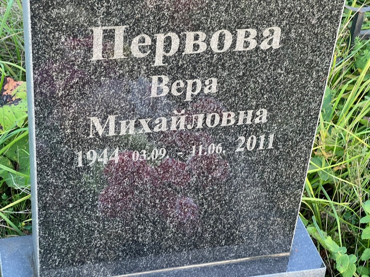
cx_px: 185
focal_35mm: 77
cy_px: 138
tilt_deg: -36.8
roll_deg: -7.1
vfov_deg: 19.1
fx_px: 823
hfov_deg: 25.3
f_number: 2.8
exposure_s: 1/99
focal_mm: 9
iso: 160
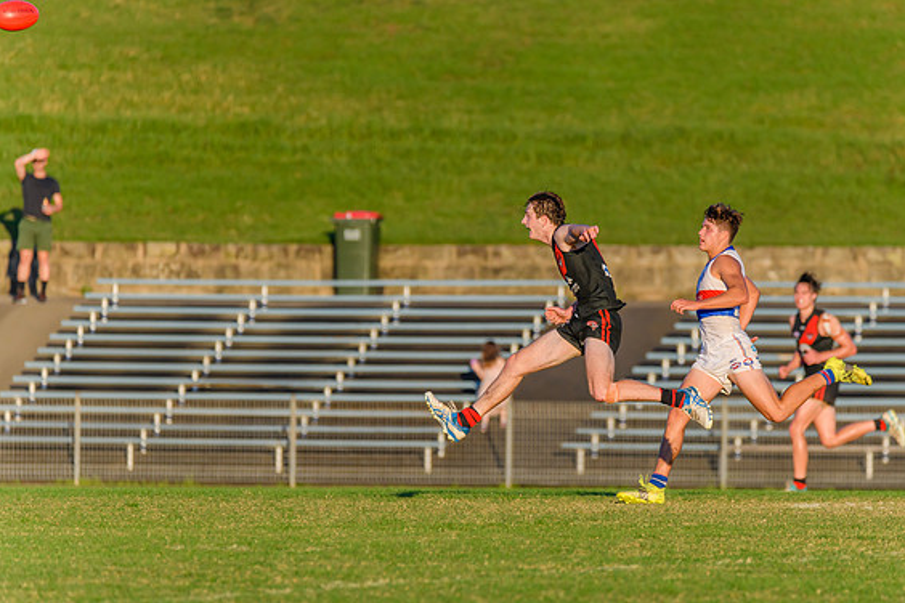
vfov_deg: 2.8
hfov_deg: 4.2
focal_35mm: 494
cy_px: 339
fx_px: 12418
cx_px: 513
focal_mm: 420
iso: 900
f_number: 6
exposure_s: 1/1600
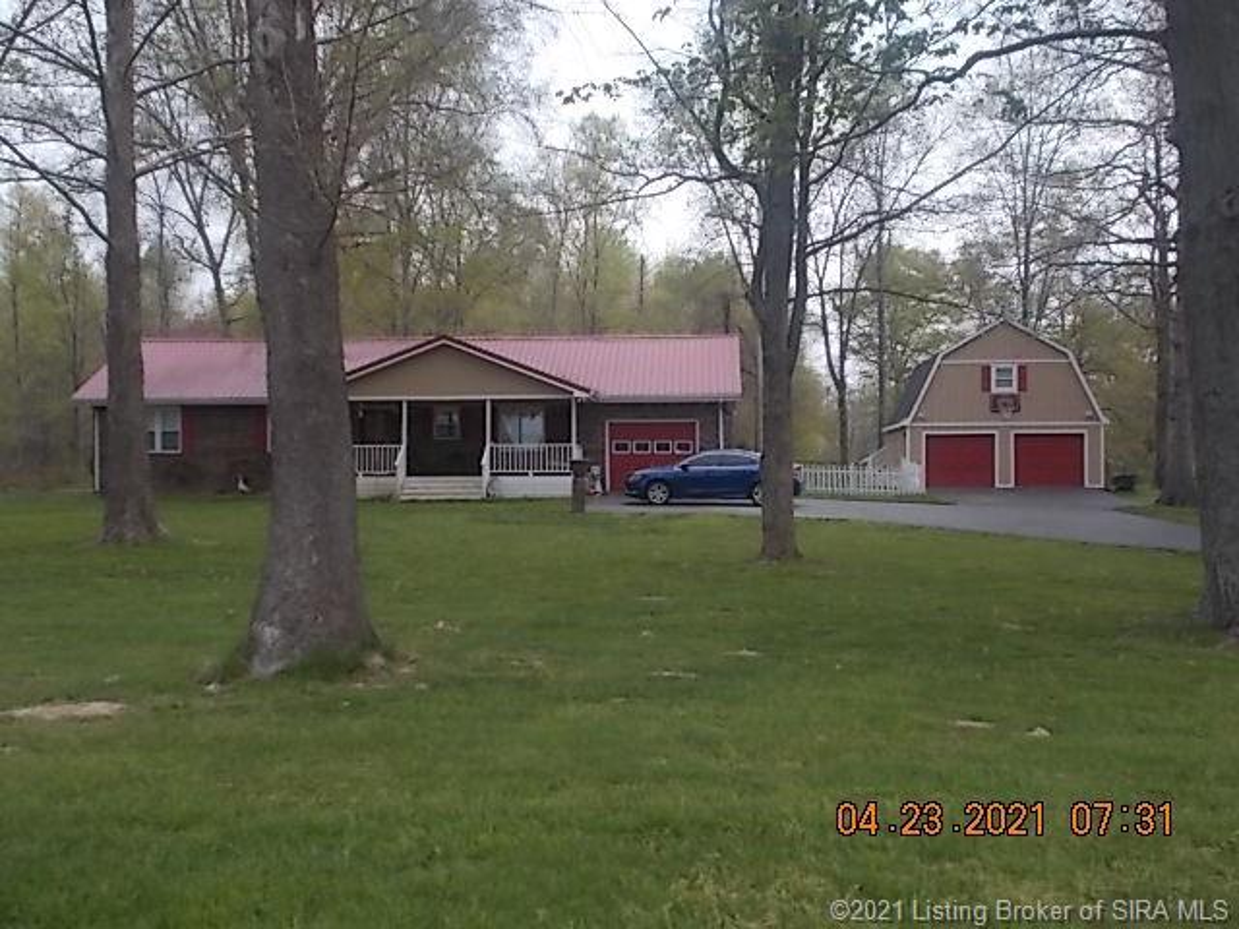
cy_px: 464
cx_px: 620
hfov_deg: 42.9
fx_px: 1575
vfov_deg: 32.9
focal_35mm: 44
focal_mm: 7.9
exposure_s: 1/80
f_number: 4.2
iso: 80
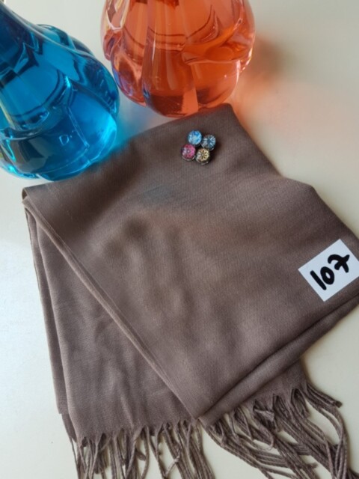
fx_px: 360
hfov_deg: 53.1
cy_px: 240
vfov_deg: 67.3
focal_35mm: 26
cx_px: 180
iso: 40
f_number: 1.7
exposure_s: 1/96
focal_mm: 4.2
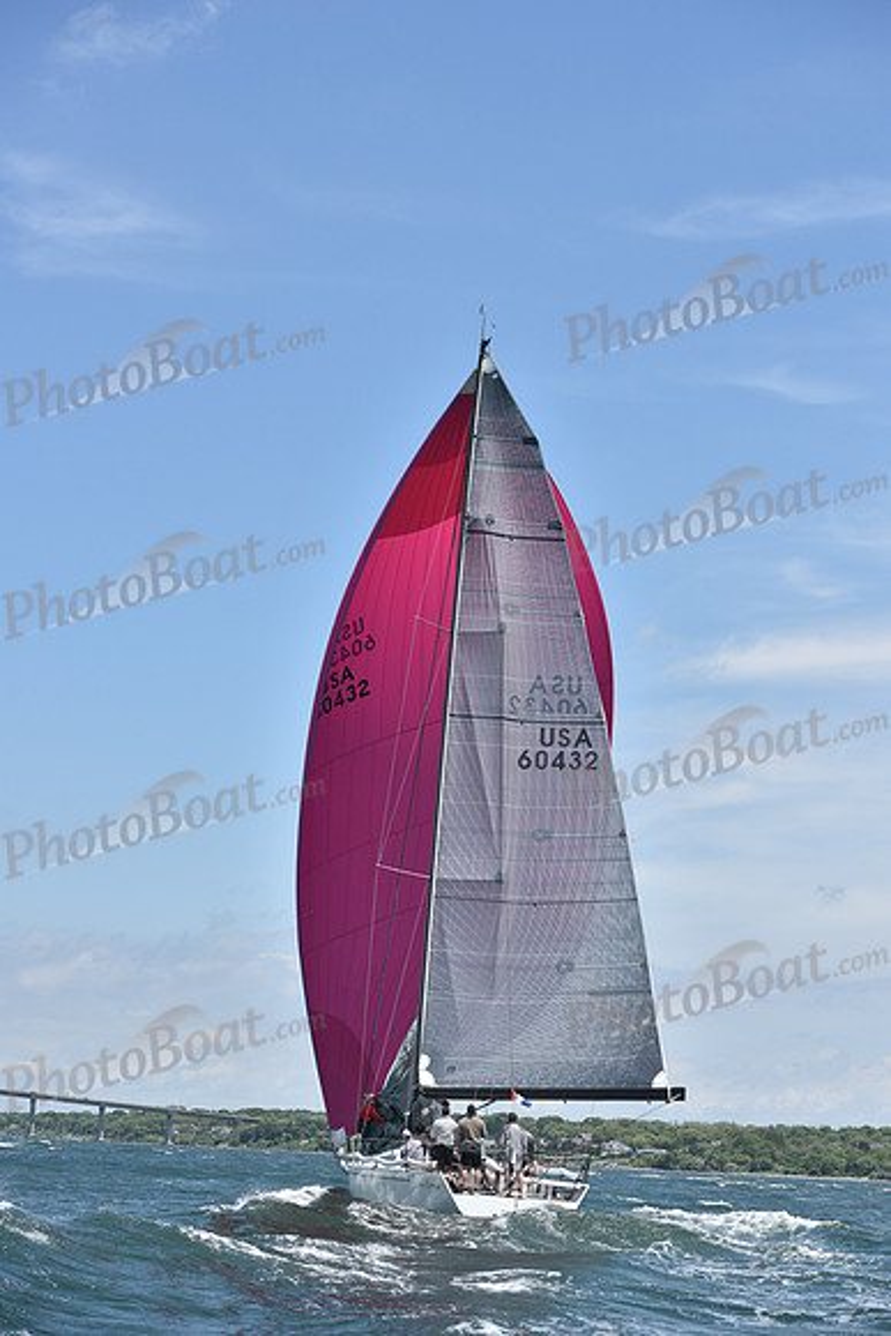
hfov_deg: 19.5
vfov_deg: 28.8
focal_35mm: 70
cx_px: 446
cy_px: 668
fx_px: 2597
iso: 250
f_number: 6.3
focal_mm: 70
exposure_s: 1/1600
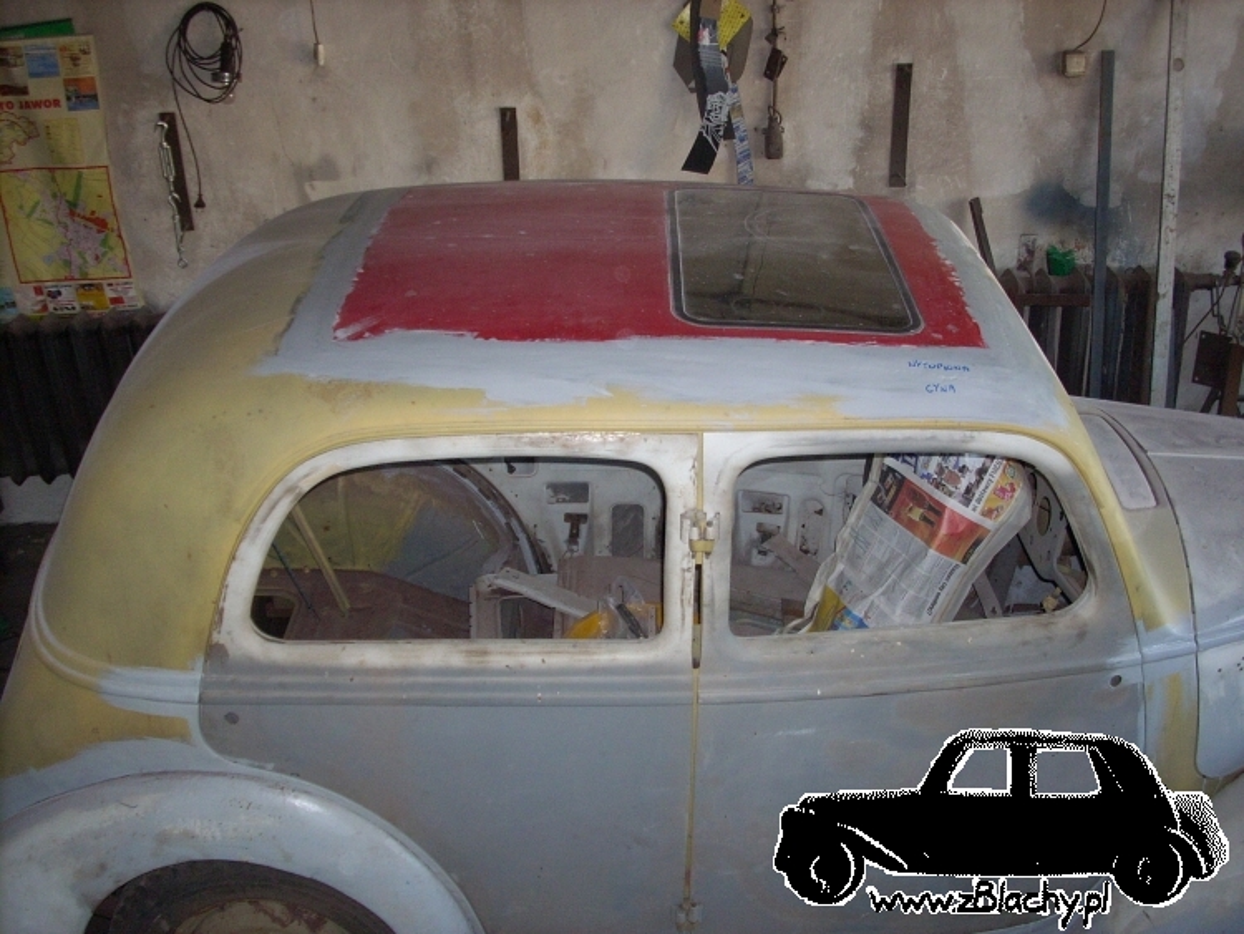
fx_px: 1330
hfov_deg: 50.1
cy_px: 467
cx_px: 622
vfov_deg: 38.7
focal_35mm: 37
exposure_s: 1/60
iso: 200
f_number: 2.8
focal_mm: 6.2
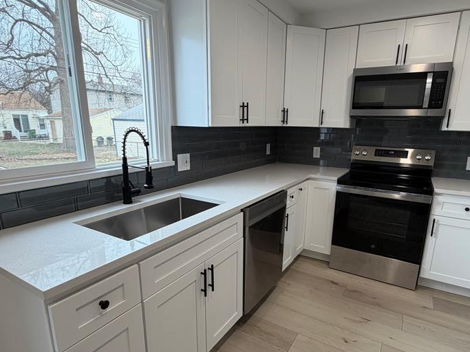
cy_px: 193
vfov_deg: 63.3
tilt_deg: -13.1
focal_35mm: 21
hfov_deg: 78.8
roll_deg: -0.8
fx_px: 285
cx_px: 258
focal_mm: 2.22
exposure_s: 1/120
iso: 100
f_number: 2.2
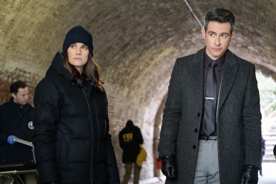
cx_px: 138
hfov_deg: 20.4
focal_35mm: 100
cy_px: 92
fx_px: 766
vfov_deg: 13.7
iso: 2500
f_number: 5.6
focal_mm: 100
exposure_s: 1/100
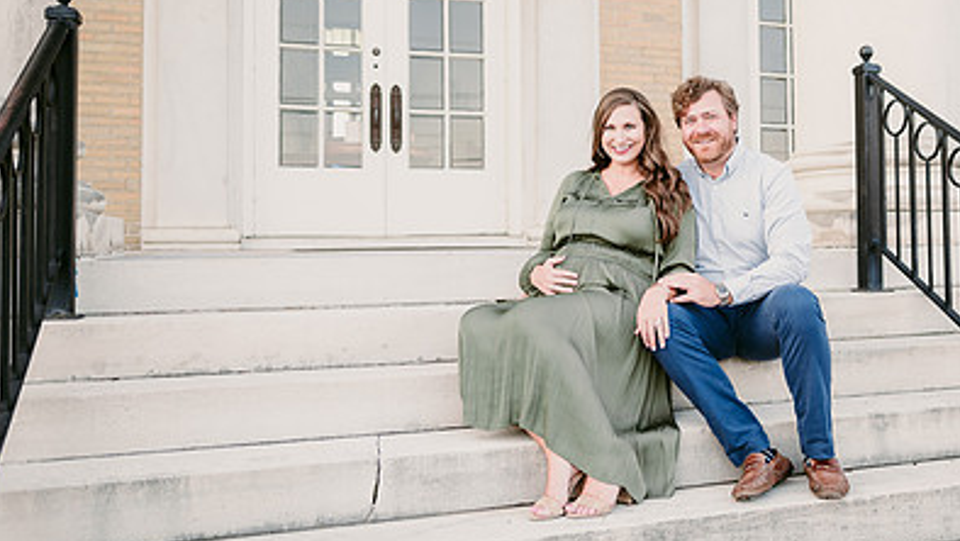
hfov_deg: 53.0
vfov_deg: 31.9
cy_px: 203
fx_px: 942
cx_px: 636
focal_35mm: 37
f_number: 2.5
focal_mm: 24
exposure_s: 1/400
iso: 100
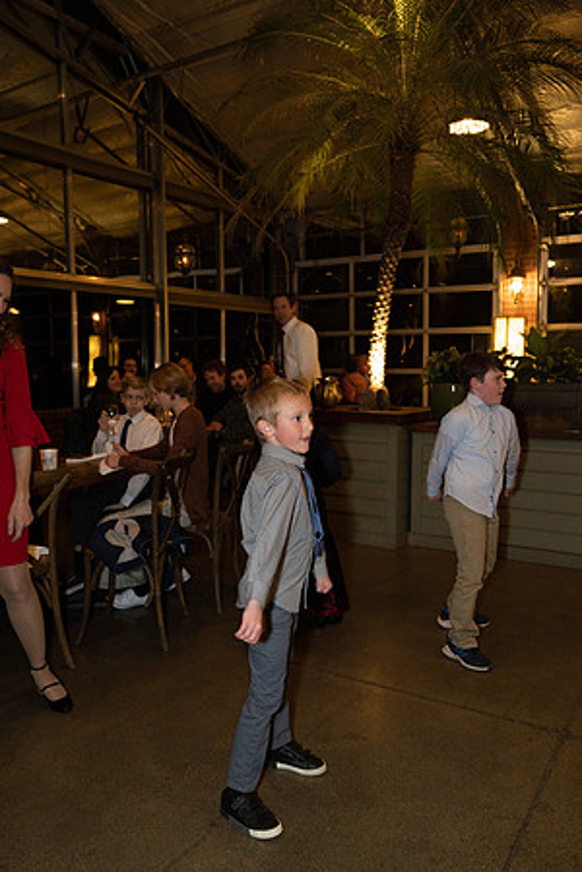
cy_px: 436
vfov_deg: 65.5
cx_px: 291
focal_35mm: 28
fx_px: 679
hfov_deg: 46.4
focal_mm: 28
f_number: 3.5
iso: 1000
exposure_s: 1/125
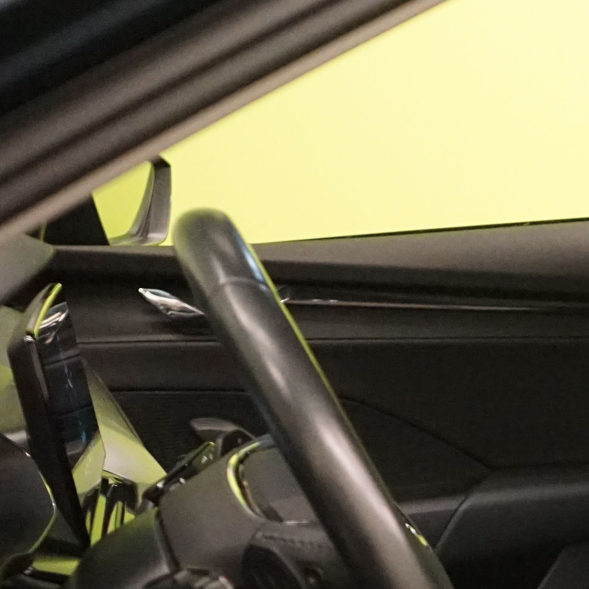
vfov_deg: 17.5
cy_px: 576
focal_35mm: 97
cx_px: 982
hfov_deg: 15.9
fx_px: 1867
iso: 6400
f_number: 3.5
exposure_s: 1/100
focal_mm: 28
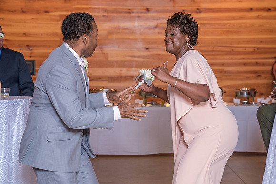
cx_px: 161
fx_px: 626
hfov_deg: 24.8
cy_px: 97
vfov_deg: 16.7
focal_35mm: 82
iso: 2000
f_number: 4
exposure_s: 1/100
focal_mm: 70
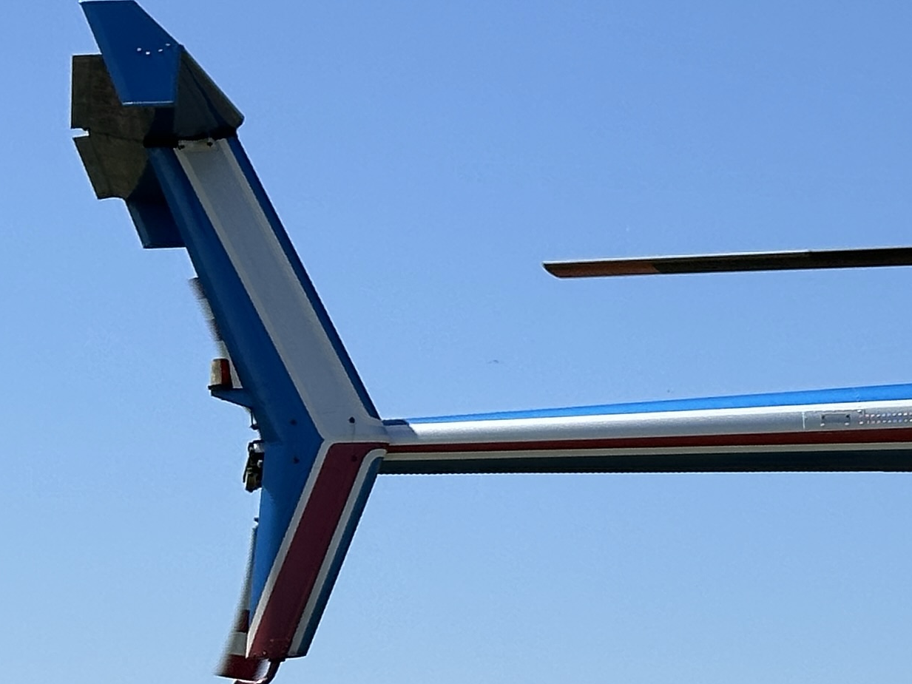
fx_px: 4137
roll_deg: -2.2
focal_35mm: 157
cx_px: 1436
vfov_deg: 9.4
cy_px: 456
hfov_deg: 11.9
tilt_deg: +9.3
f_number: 1.78
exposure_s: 1/5263
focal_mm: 6.86
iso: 64
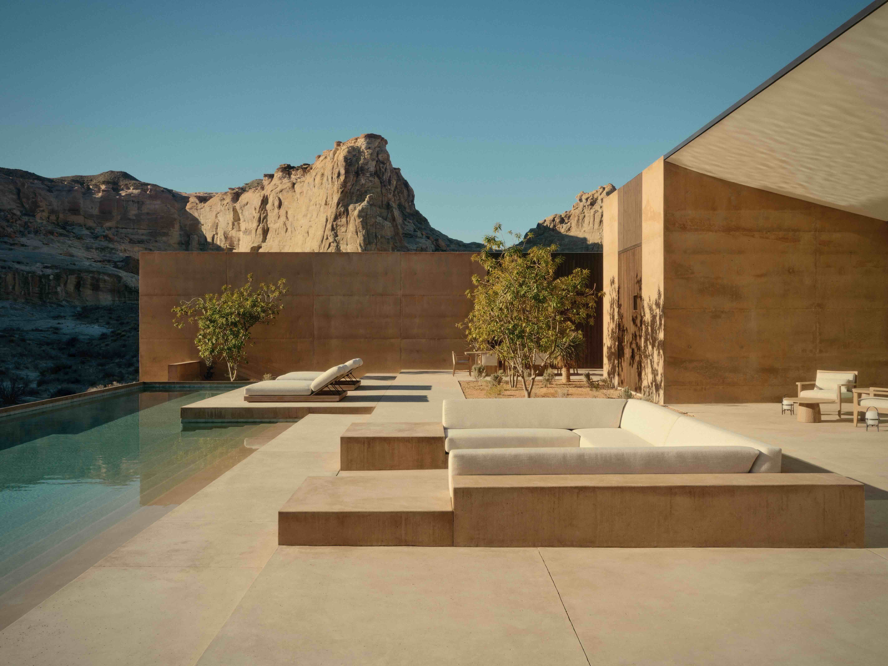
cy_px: 333
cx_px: 444
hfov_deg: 60.0
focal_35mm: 30
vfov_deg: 46.8
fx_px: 770
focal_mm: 37.6
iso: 80
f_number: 11
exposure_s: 1/105
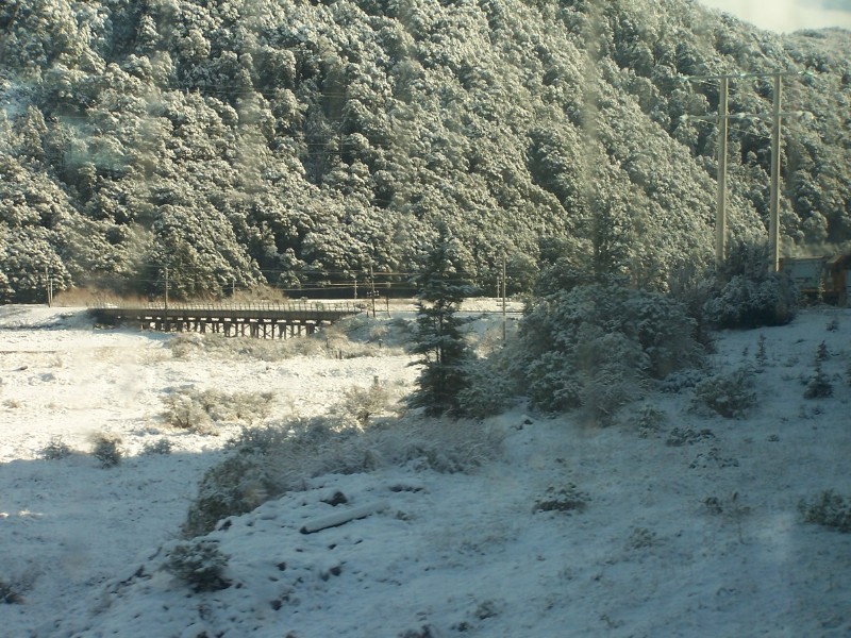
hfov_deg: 20.9
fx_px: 2311
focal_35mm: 94
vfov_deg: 15.7
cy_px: 319
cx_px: 426
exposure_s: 1/250
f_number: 3.2
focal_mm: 15.6
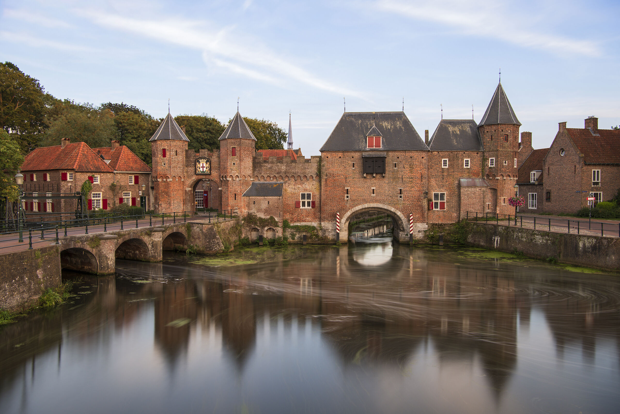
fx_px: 534
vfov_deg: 42.3
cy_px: 207
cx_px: 310
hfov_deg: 60.3
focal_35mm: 31
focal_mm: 31
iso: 100
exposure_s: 66
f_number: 8
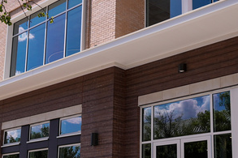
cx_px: 102
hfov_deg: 28.8
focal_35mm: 70
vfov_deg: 19.4
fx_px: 462
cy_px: 108
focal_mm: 20
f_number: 2
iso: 250
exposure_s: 1/8000
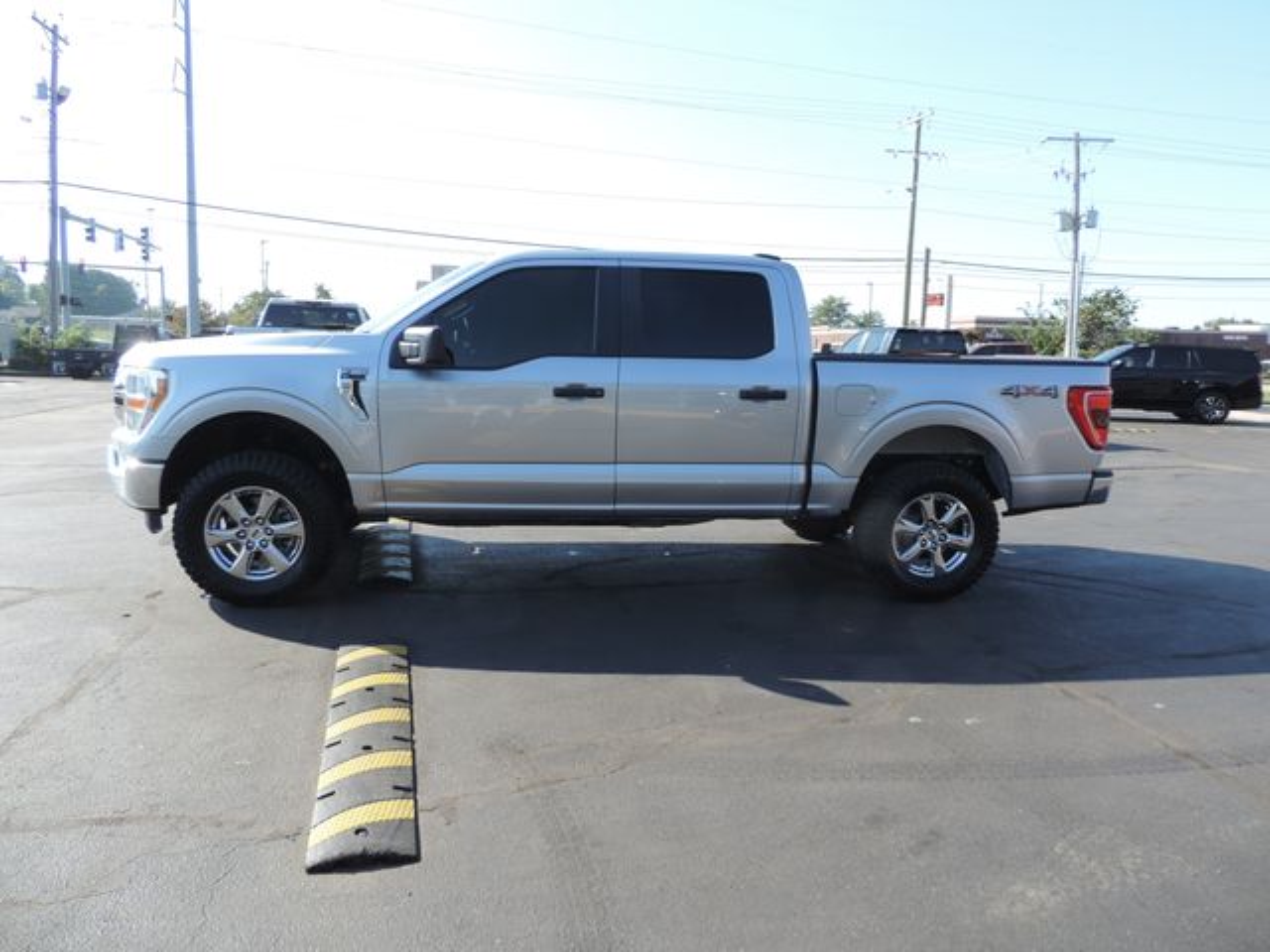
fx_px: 881
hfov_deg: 71.6
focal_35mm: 24
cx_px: 635
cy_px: 476
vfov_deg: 56.8
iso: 80
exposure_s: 1/400
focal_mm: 4.3
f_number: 3
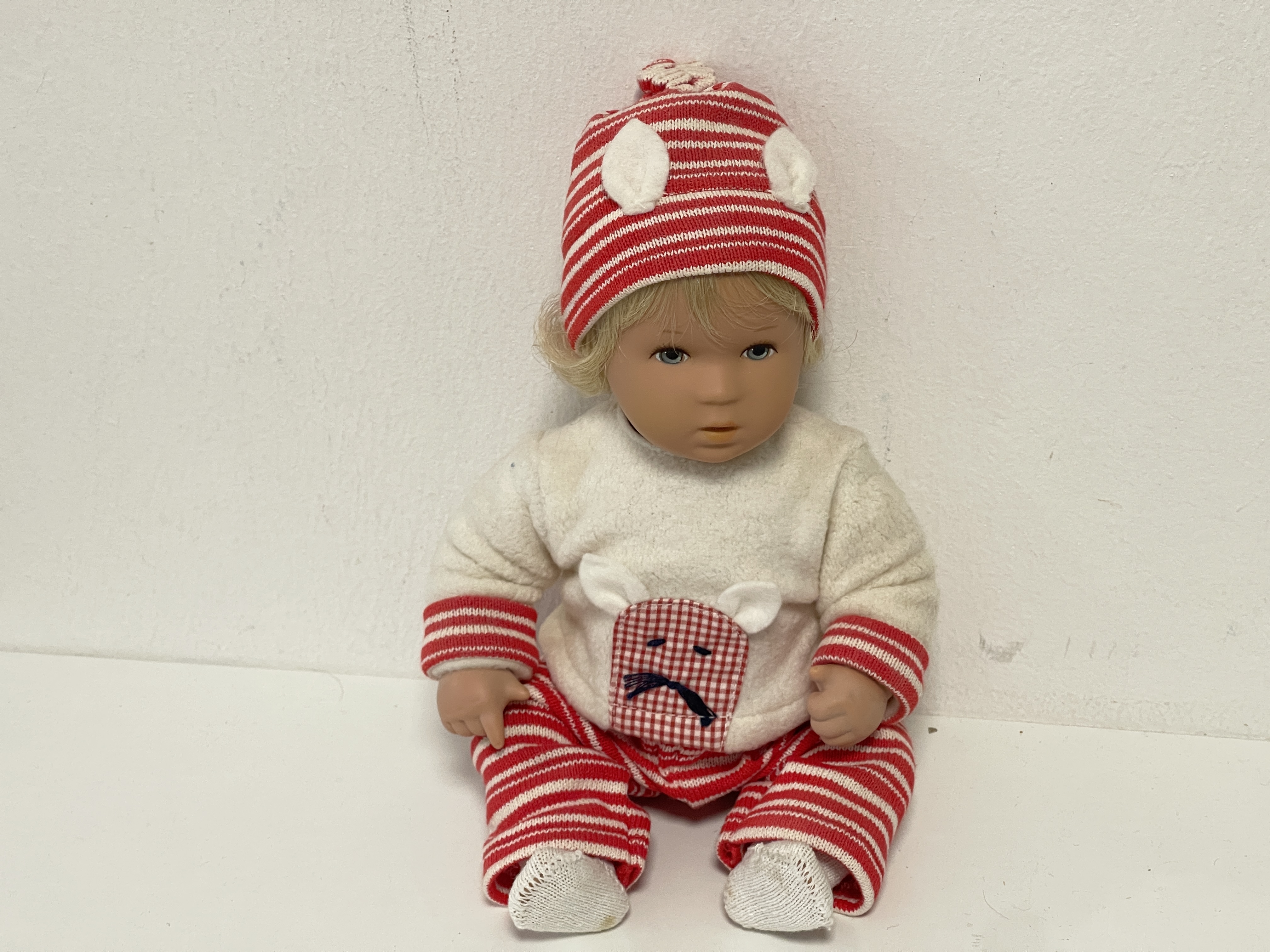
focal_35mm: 64
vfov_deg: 22.9
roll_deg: +1.5
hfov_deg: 30.3
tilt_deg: -29.9
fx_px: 2348
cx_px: 635
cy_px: 476
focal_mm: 7.5
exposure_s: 1/50
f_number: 2.2
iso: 125
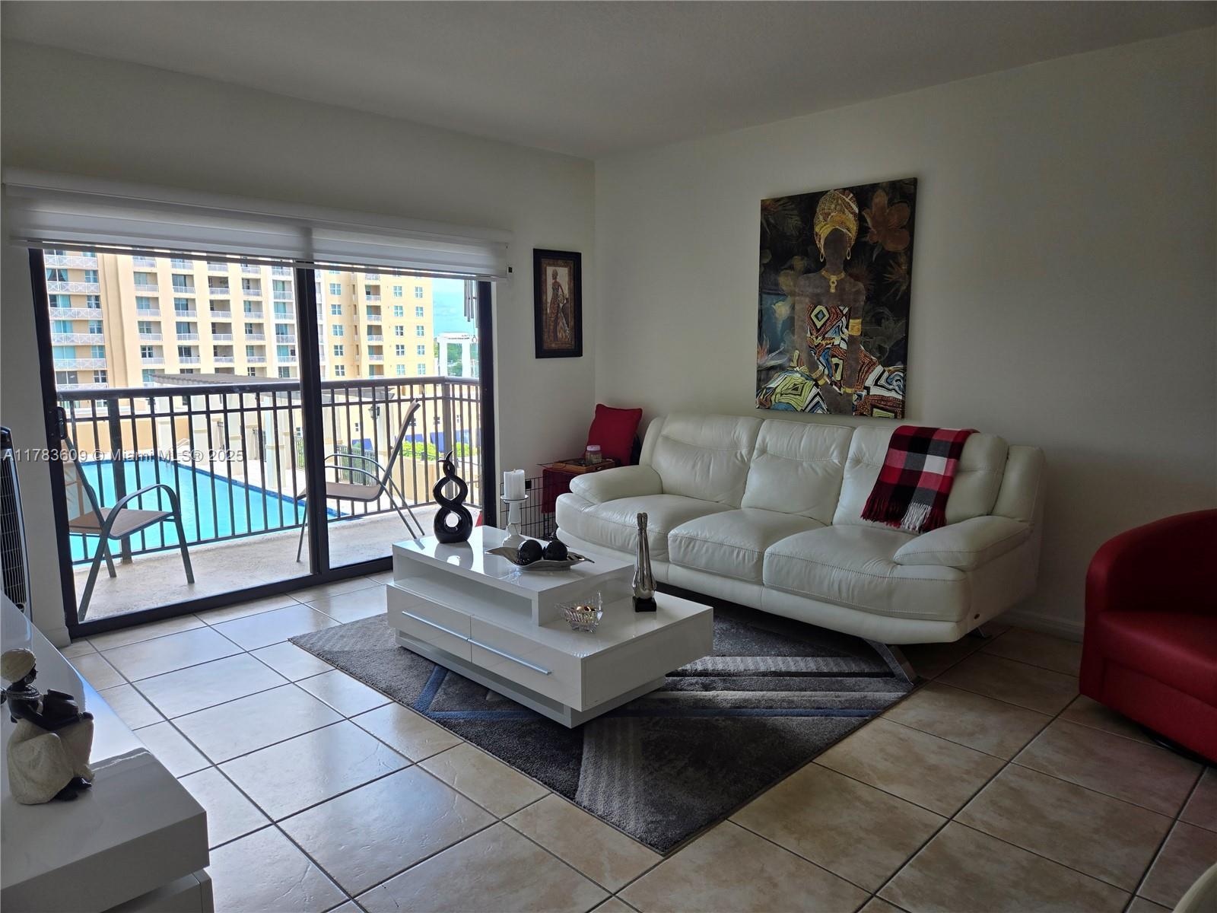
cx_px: 608
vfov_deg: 58.9
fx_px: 809
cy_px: 456
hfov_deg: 73.9
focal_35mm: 23
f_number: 1.8
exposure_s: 1/209
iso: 25
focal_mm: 5.4
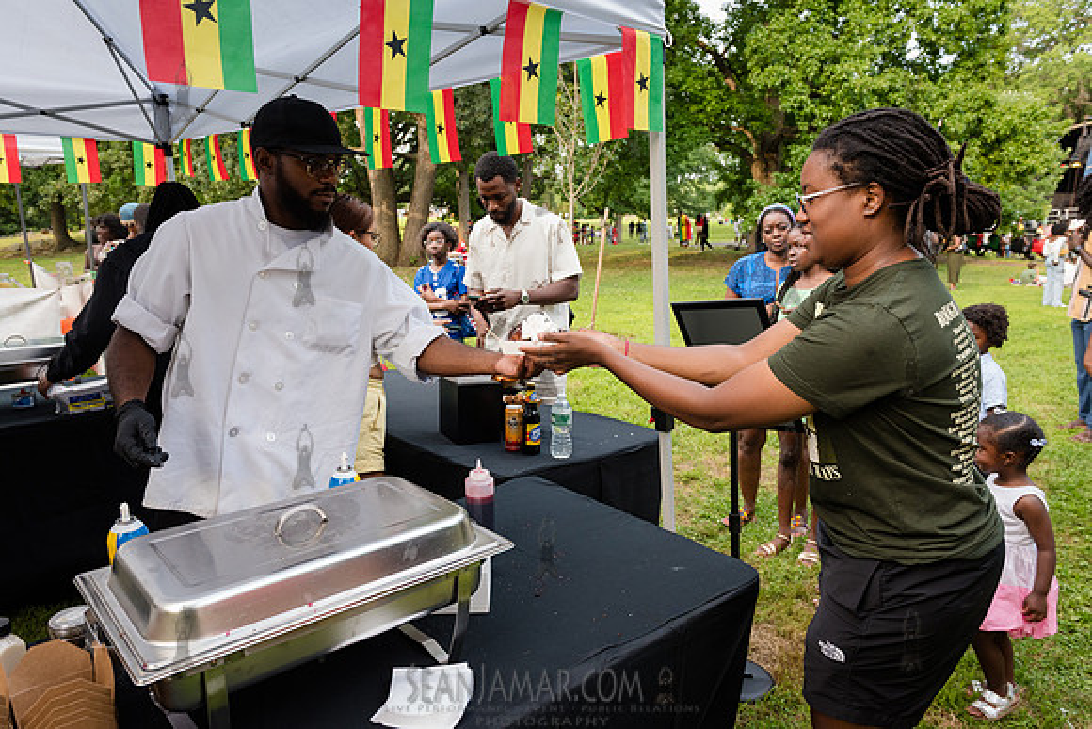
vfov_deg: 52.5
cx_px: 546
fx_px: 738
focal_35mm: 24
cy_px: 364
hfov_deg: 73.0
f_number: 4.5
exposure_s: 1/250
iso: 1000
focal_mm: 24
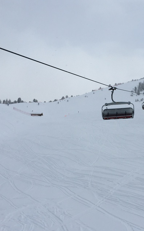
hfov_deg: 25.2
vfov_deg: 40.3
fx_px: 314
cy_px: 122
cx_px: 122
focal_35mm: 50
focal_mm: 4.15
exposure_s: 1/2959
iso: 25
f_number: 2.2
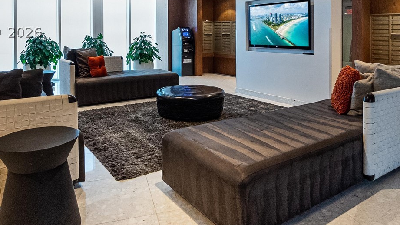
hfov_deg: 69.8
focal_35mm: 27
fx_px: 286
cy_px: 32
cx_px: 212
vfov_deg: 40.3
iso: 1250
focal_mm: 7
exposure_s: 1/160
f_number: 4
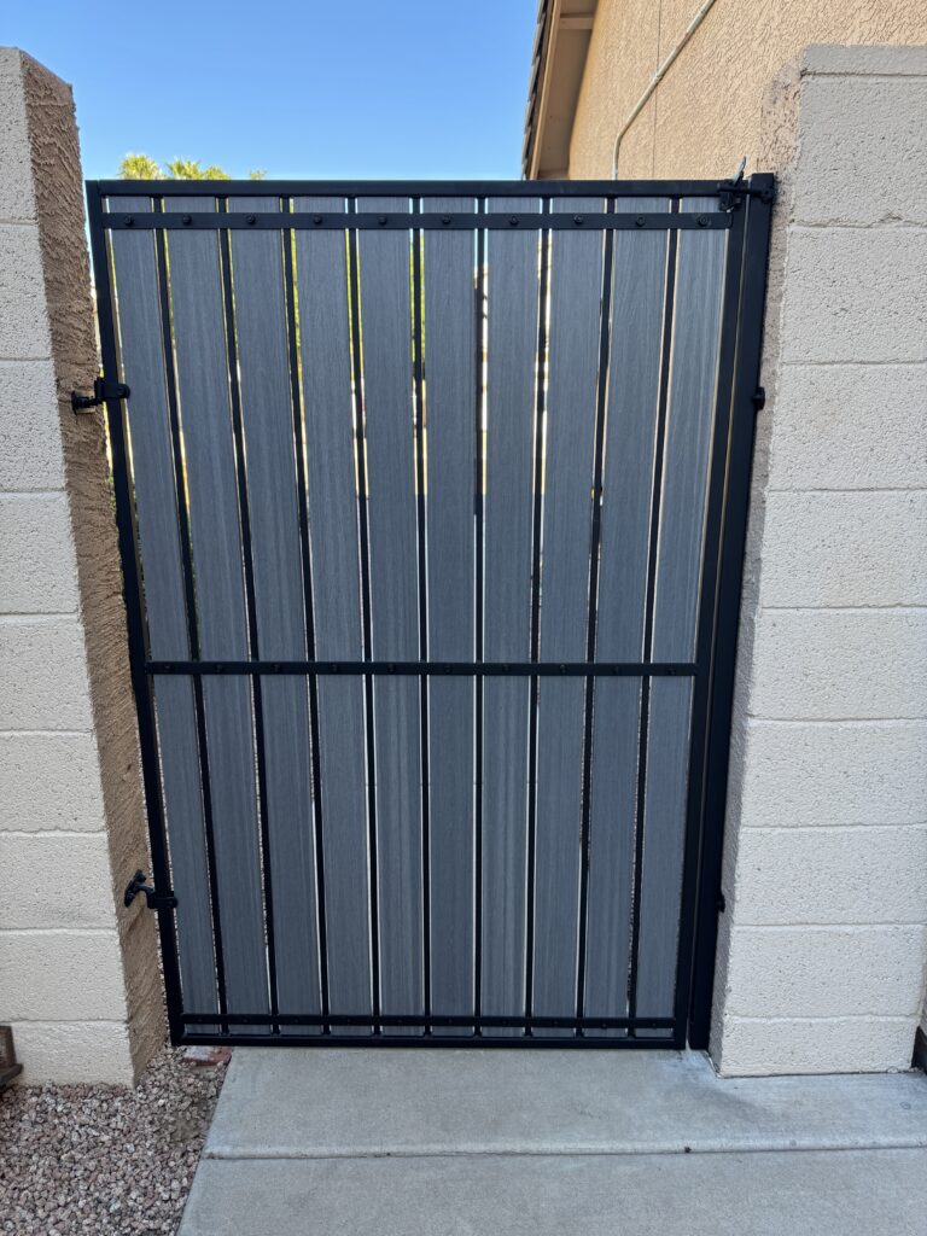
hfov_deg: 56.8
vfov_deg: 71.6
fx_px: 857
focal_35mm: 24
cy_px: 618
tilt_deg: -14.6
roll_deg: +0.2
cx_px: 464
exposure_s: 1/255
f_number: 1.78
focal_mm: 6.76
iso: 64
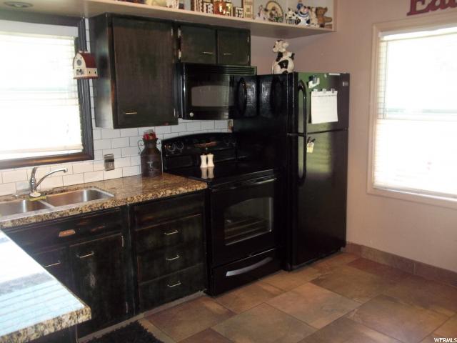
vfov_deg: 44.2
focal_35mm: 32
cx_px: 228
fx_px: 422
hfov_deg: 56.8
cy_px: 172
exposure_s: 1/30
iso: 160
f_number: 2.9
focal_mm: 5.7
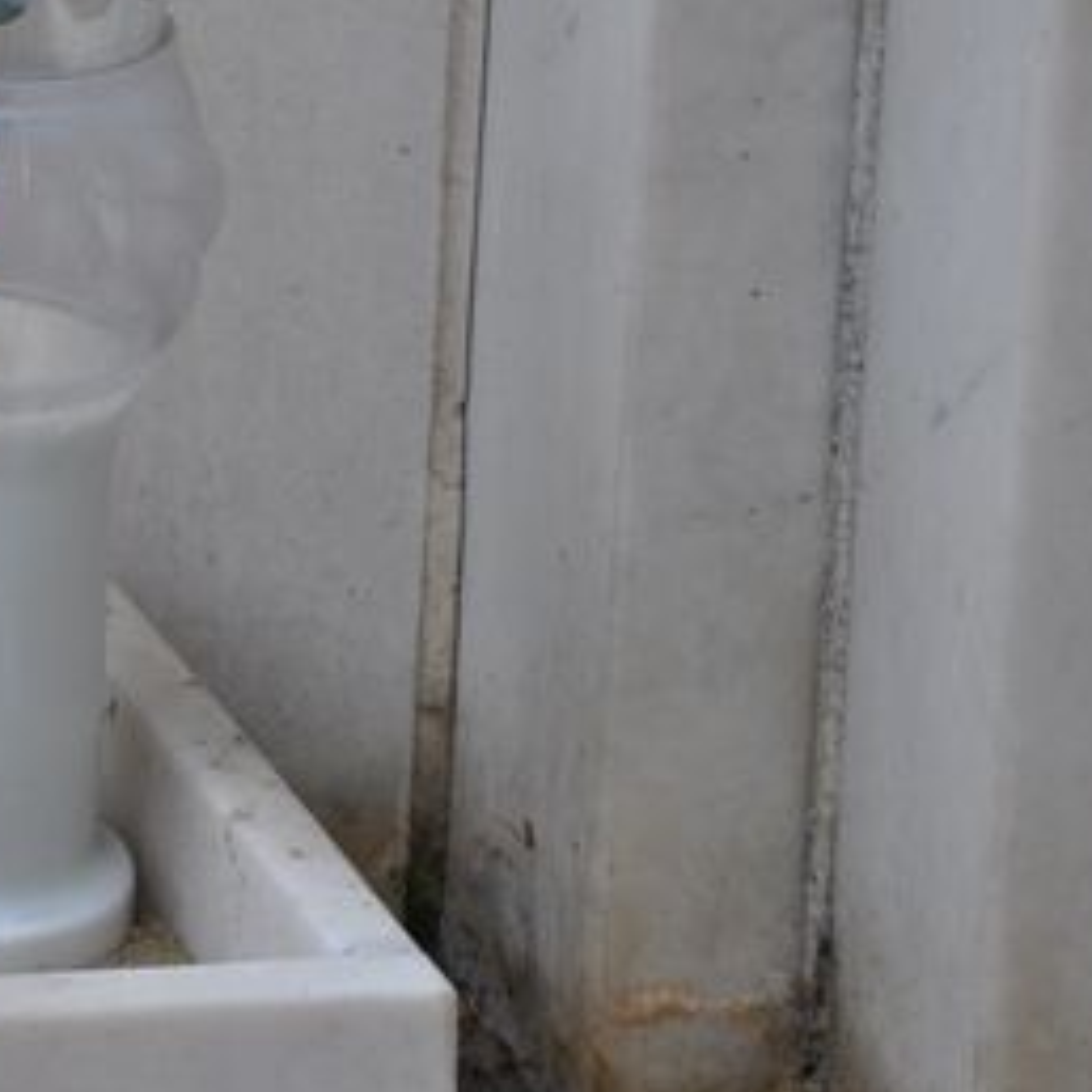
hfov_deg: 4.8
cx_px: 131
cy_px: 336
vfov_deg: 4.8
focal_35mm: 363
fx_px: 12961
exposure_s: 1/180
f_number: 6.7
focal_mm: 105
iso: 200
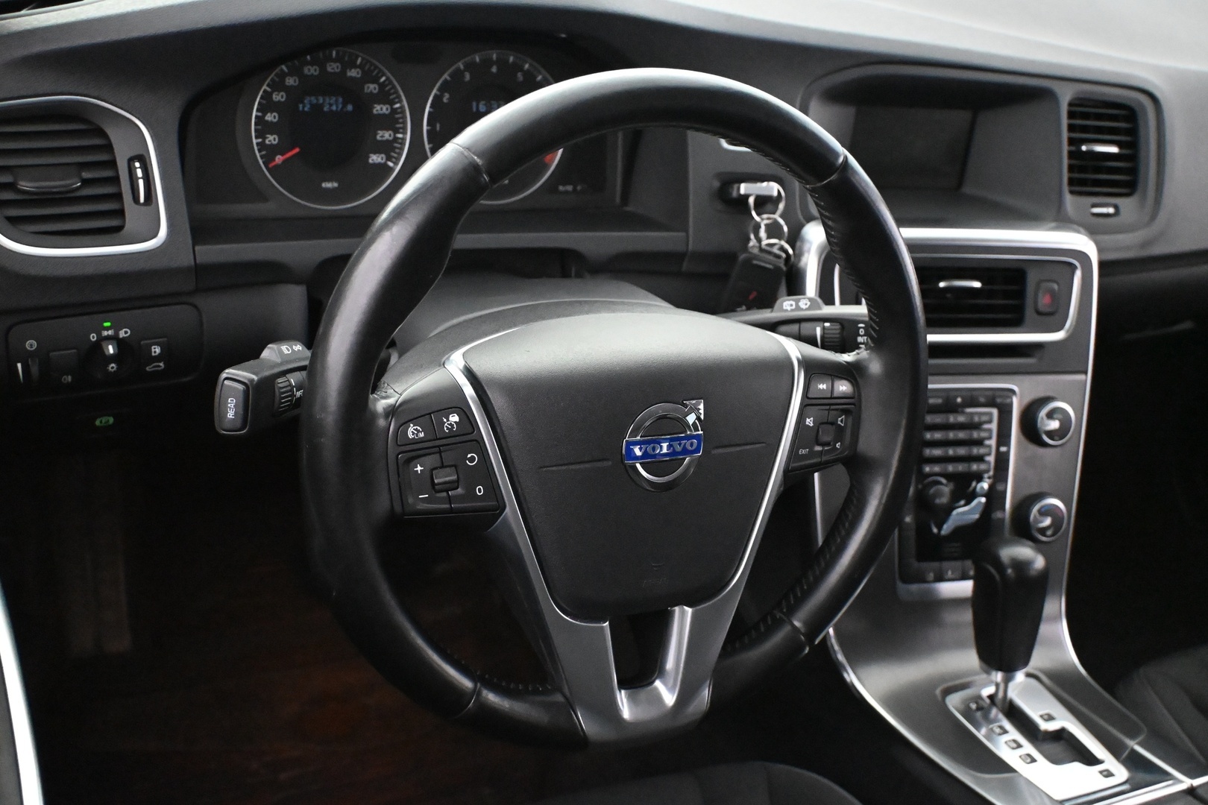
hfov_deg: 47.2
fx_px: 1384
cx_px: 604
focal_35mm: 41
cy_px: 402
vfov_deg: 32.4
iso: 11400
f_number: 4.5
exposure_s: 1/60
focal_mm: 27.5
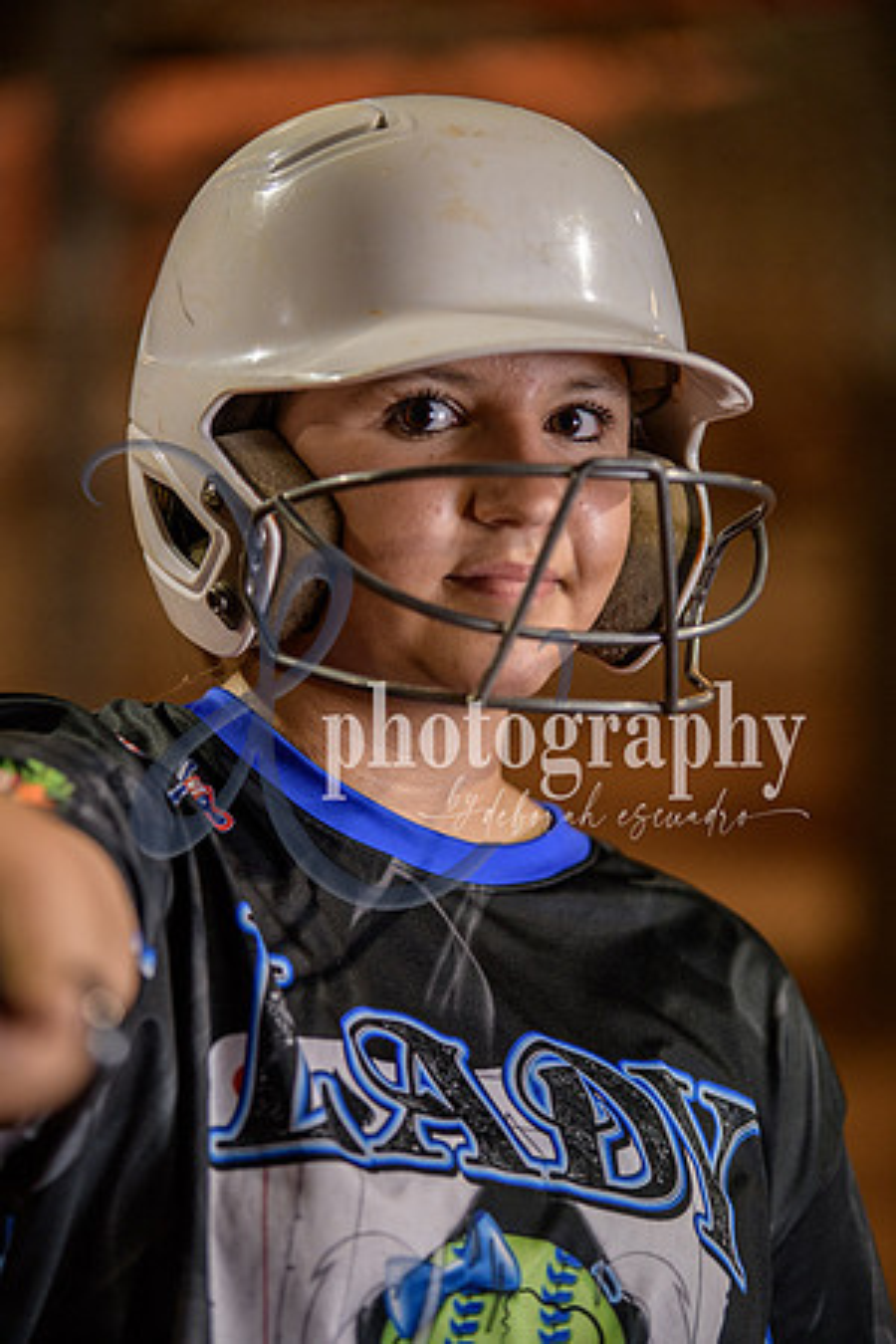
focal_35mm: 122
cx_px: 448
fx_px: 4554
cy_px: 672
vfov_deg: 16.8
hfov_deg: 11.2
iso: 400
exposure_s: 1/250
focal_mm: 122
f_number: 2.8
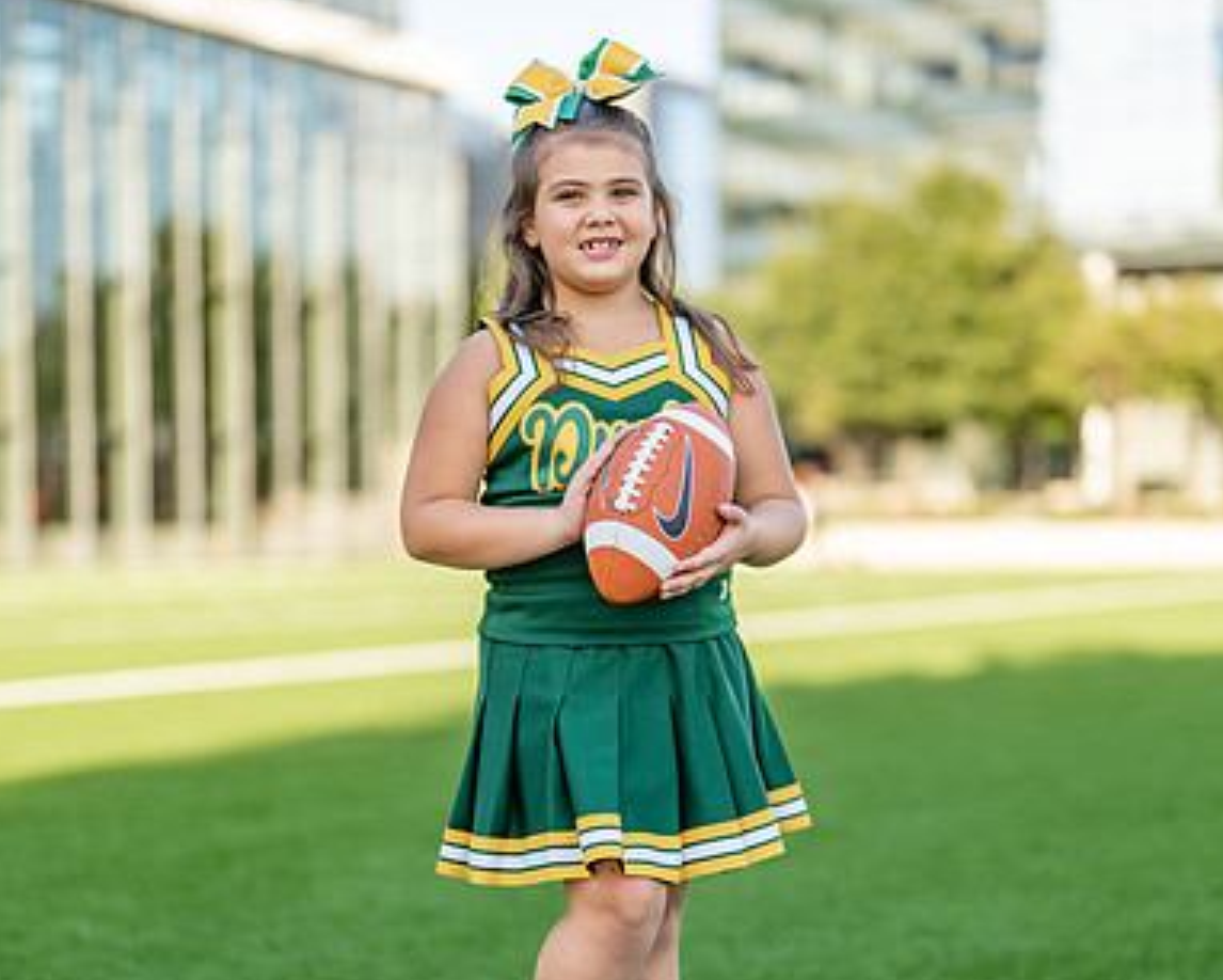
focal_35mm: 79
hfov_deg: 24.1
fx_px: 2861
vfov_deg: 19.4
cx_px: 625
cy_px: 664
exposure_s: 1/1600
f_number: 1.2
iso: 100
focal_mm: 50
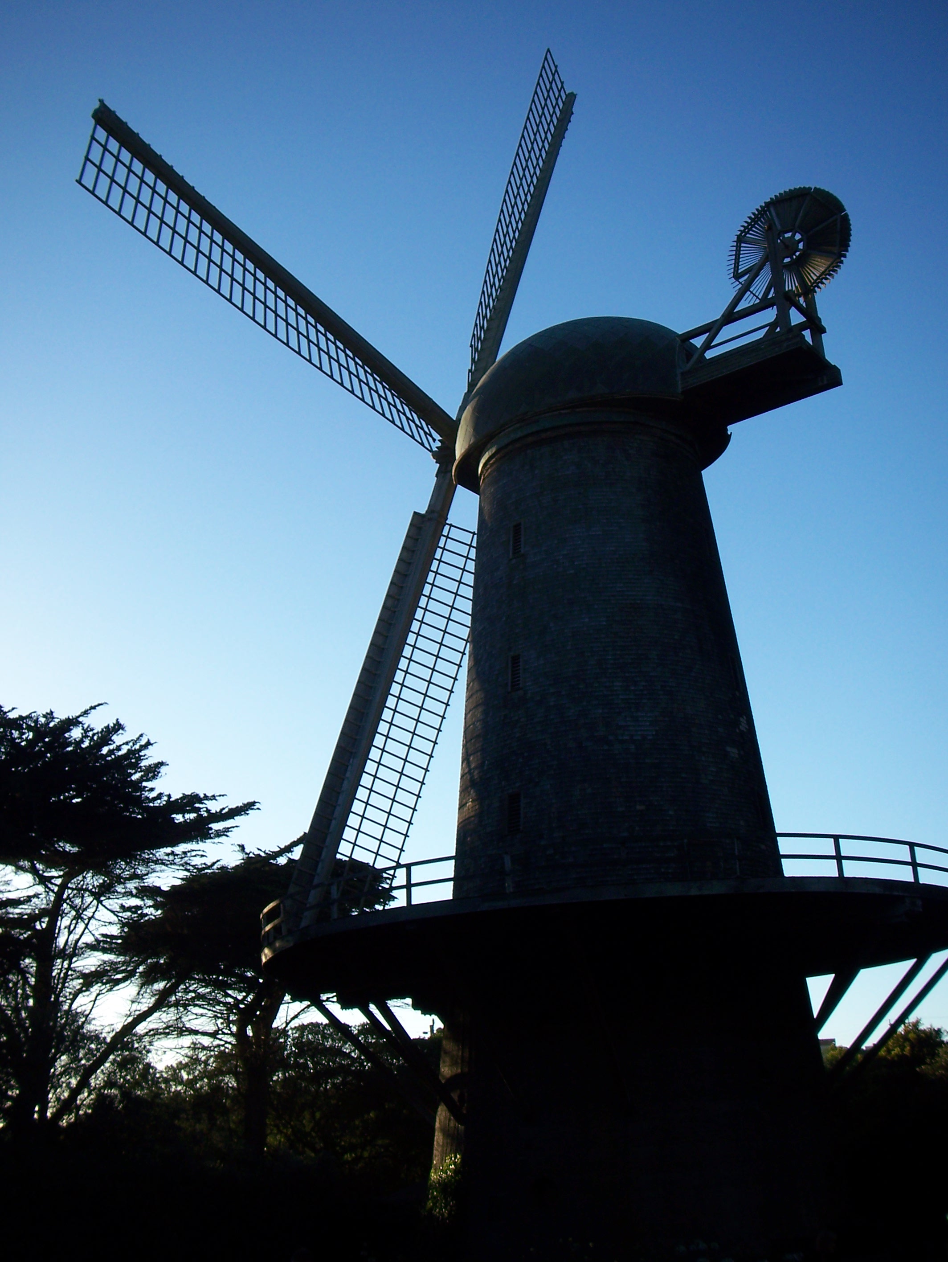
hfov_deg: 37.8
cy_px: 631
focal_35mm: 38
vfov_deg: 48.9
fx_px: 1386
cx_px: 474
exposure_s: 1/320
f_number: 3.9
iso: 64
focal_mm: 6.3
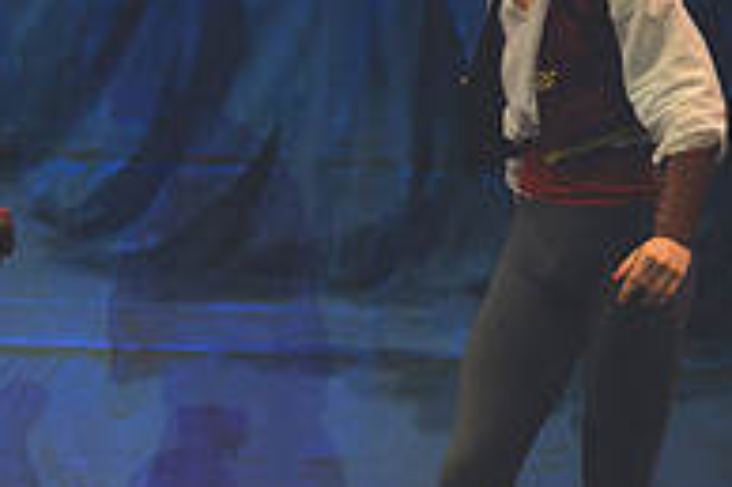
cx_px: -238
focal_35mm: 875
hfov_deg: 2.4
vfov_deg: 1.6
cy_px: 604
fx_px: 17776
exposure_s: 1/500
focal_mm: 195
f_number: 2.8
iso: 900
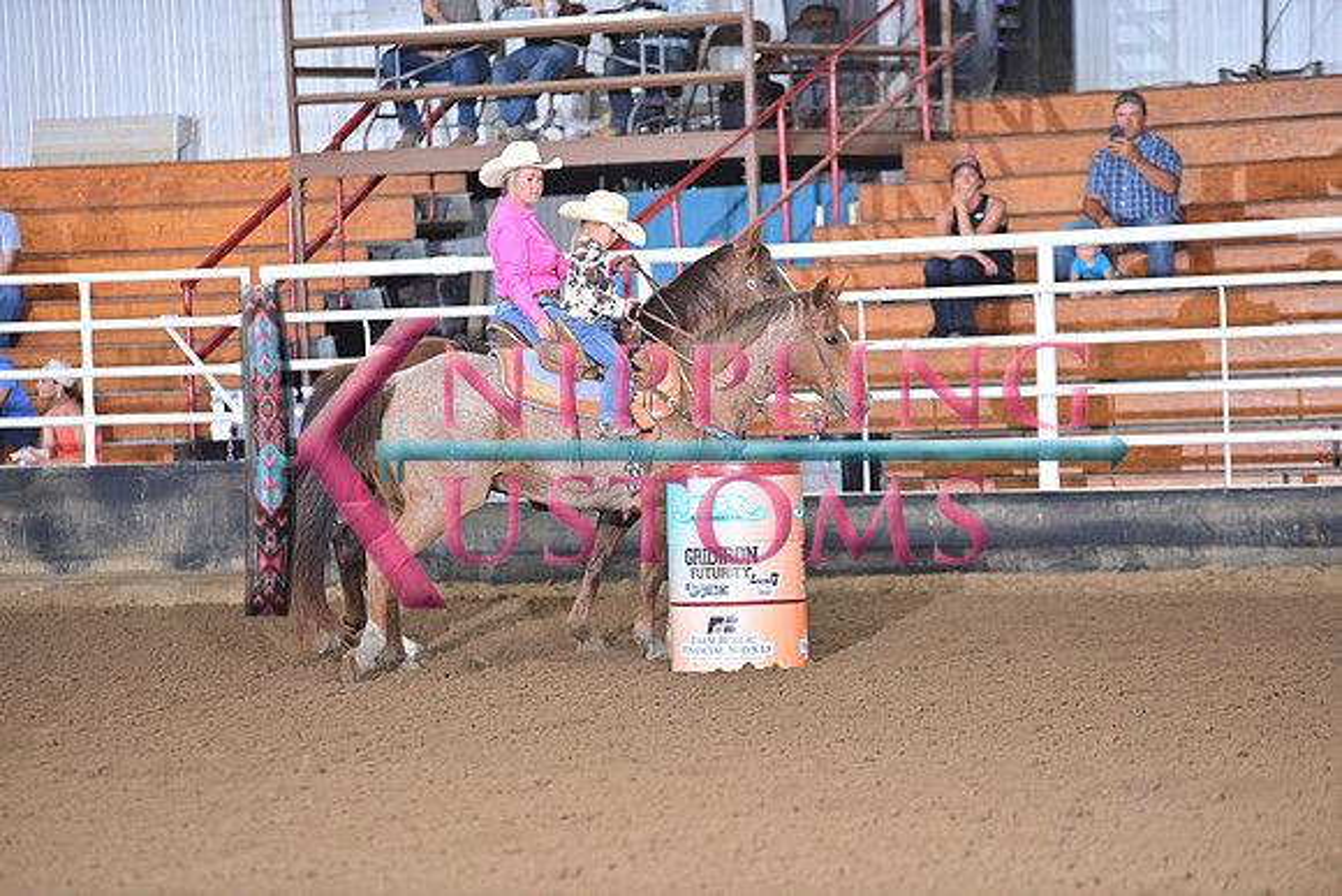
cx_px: 671
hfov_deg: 10.3
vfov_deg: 6.9
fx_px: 7457
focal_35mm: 200
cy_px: 448
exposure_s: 1/250
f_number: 3.2
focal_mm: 200
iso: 1600
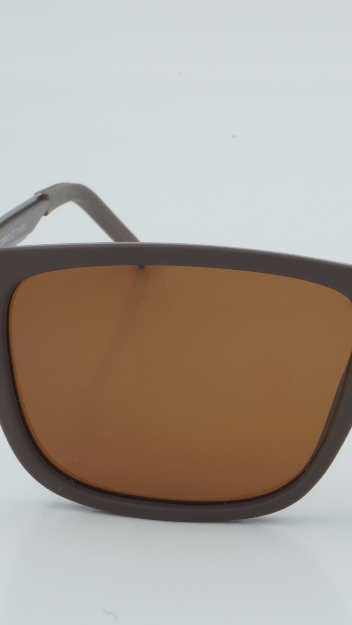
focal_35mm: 130
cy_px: 312
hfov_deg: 9.2
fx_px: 2154
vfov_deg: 16.5
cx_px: 406
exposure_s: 1/3
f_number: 32
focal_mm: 55
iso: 100
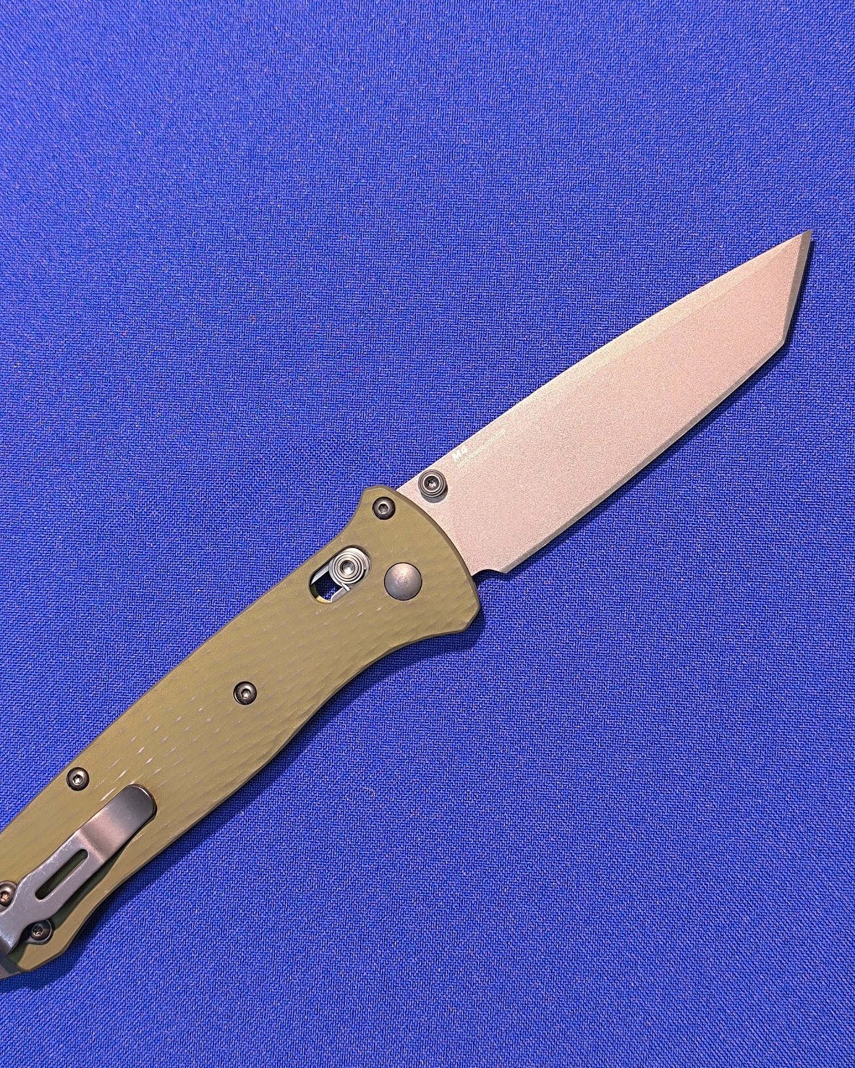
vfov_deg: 35.3
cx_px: 393
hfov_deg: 28.6
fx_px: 1676
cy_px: 511
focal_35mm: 53
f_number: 1.65
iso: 160
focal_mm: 6.14
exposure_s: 1/100
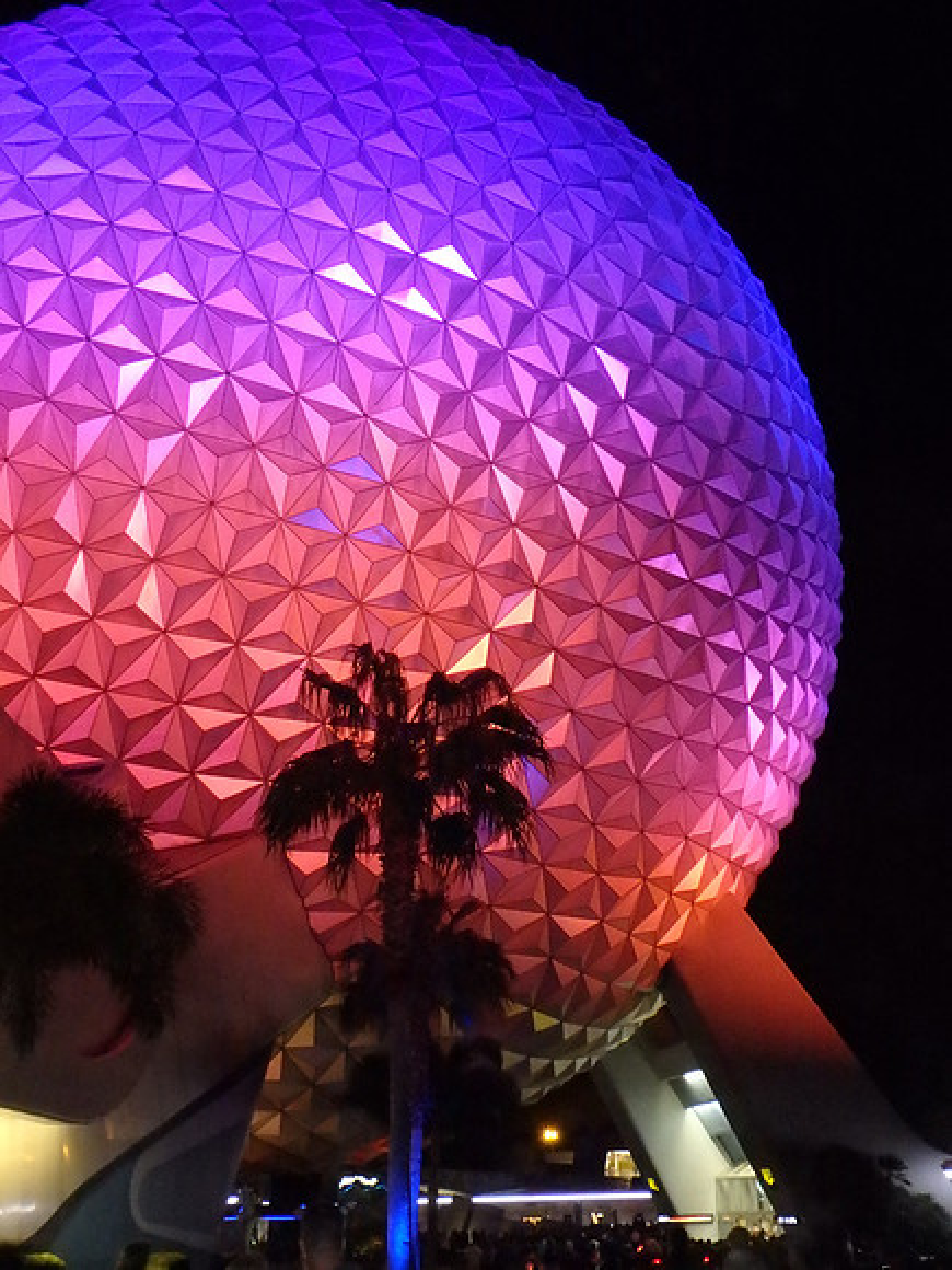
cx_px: 476
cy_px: 635
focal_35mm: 39
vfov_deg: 47.9
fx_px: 1430
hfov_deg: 36.8
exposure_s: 1/10
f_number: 5.1
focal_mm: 6.9
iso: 1600
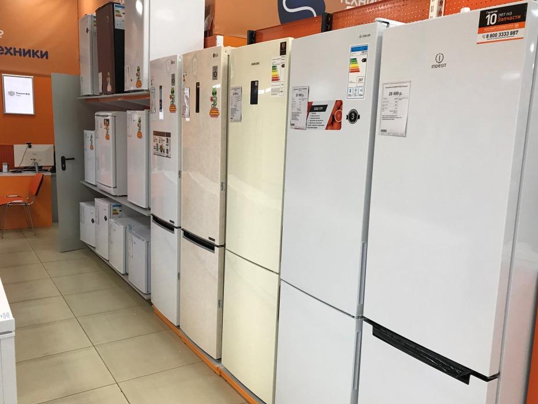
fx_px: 482
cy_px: 209
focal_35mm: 31
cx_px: 288
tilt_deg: -9.5
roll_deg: -2.6
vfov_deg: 45.4
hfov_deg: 58.3
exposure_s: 1/33
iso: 32
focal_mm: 3.99
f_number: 1.8
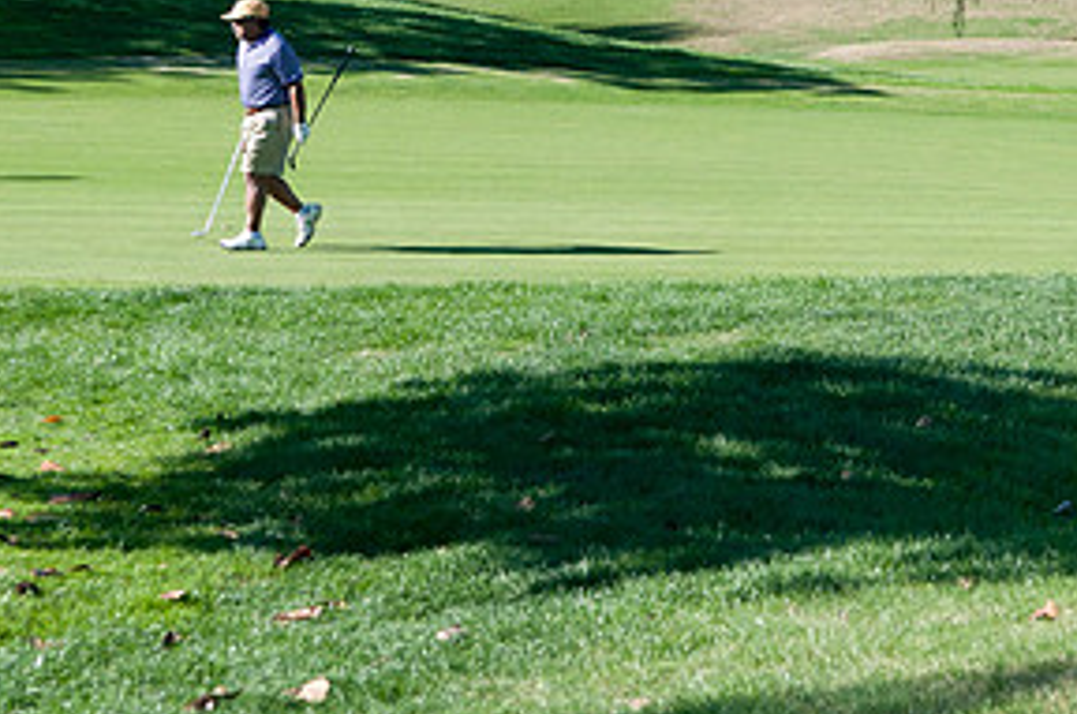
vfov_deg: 10.2
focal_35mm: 133
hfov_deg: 15.3
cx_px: 856
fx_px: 3972
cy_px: 84
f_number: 4.5
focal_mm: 44
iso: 200
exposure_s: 1/320
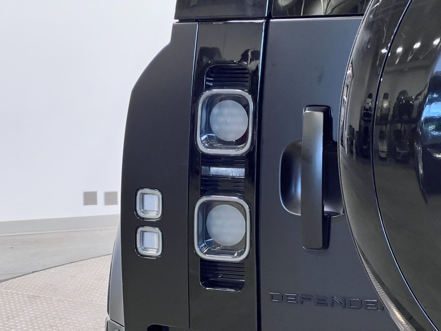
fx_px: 981
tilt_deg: -6.9
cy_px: 166
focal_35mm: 77
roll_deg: +2.1
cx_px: 220
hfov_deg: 25.3
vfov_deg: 19.1
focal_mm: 9
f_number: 2.8
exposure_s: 1/60
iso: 250
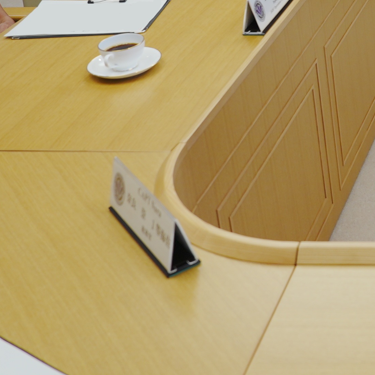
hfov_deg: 18.7
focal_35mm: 79
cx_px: 598
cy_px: -90
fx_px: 968
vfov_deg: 20.3
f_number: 4
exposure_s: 1/200
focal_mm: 24
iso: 320
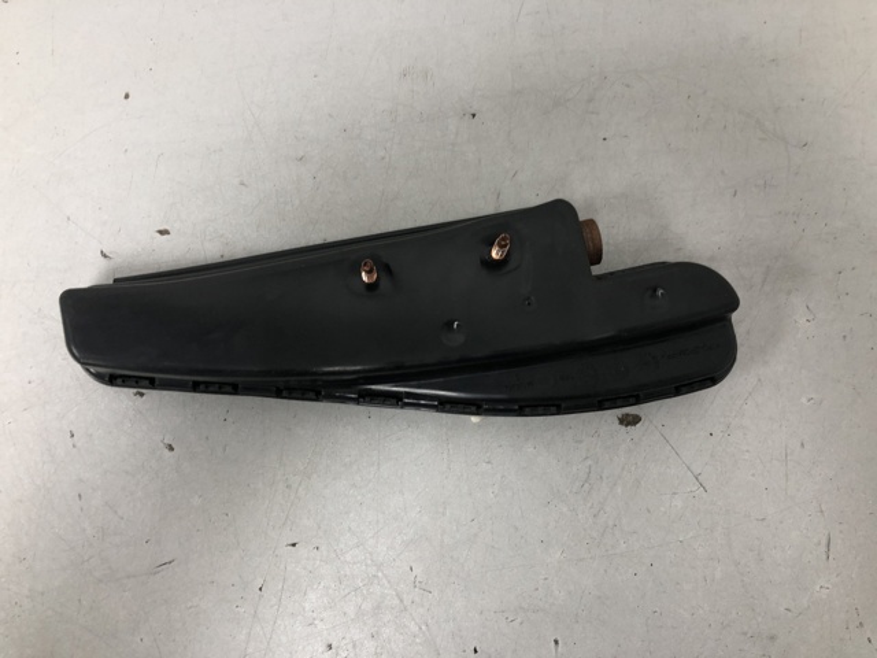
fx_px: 709
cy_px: 329
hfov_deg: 63.4
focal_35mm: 28
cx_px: 438
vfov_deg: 49.7
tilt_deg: -80.9
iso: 40
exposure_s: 1/20
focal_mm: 4
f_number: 1.8
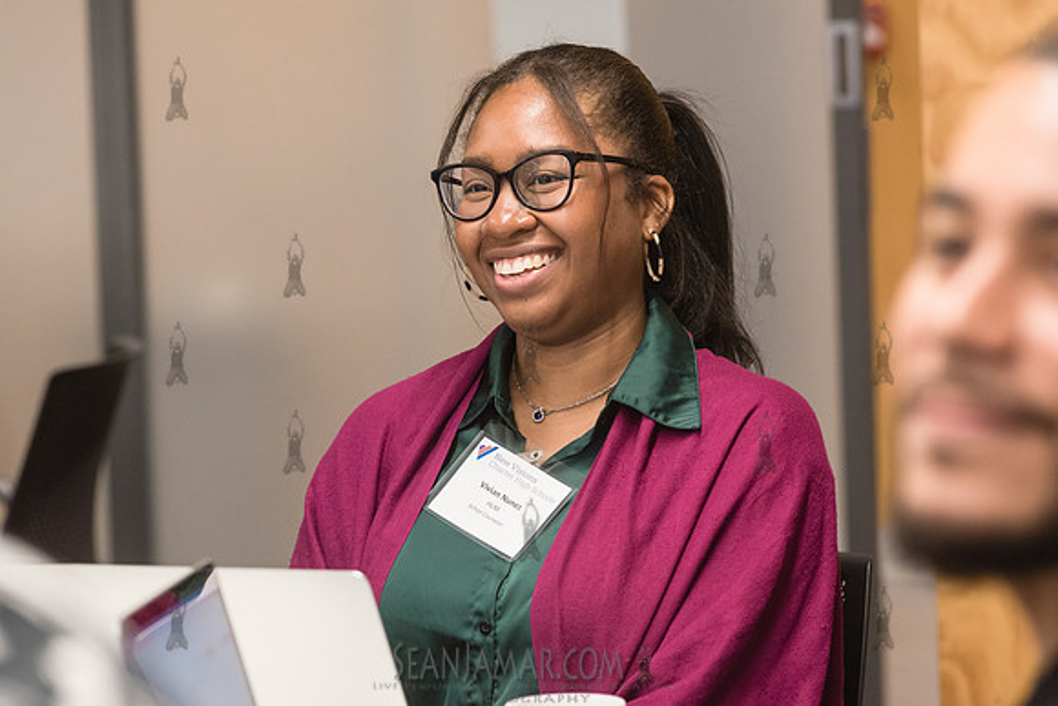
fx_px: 3674
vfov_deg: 11.0
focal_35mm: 125
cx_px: 529
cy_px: 353
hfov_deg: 16.4
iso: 2500
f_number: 4.5
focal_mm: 125
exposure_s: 1/200
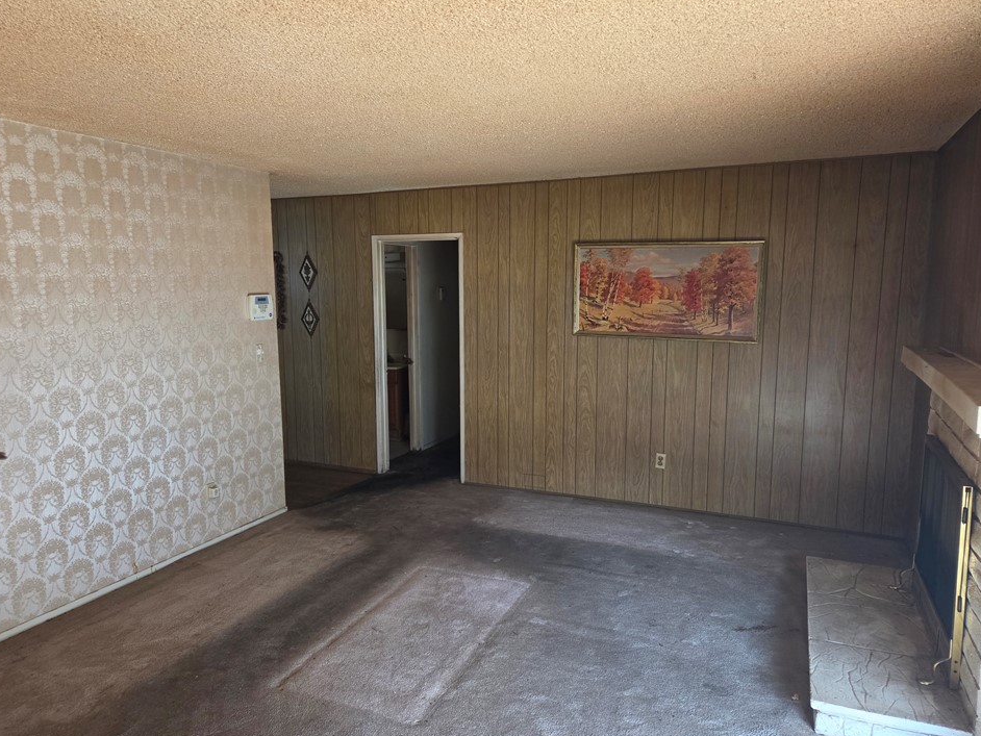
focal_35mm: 25
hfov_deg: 69.4
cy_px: 375
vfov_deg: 54.9
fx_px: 709
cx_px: 474
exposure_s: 1/120
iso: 250
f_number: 1.8
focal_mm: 5.4
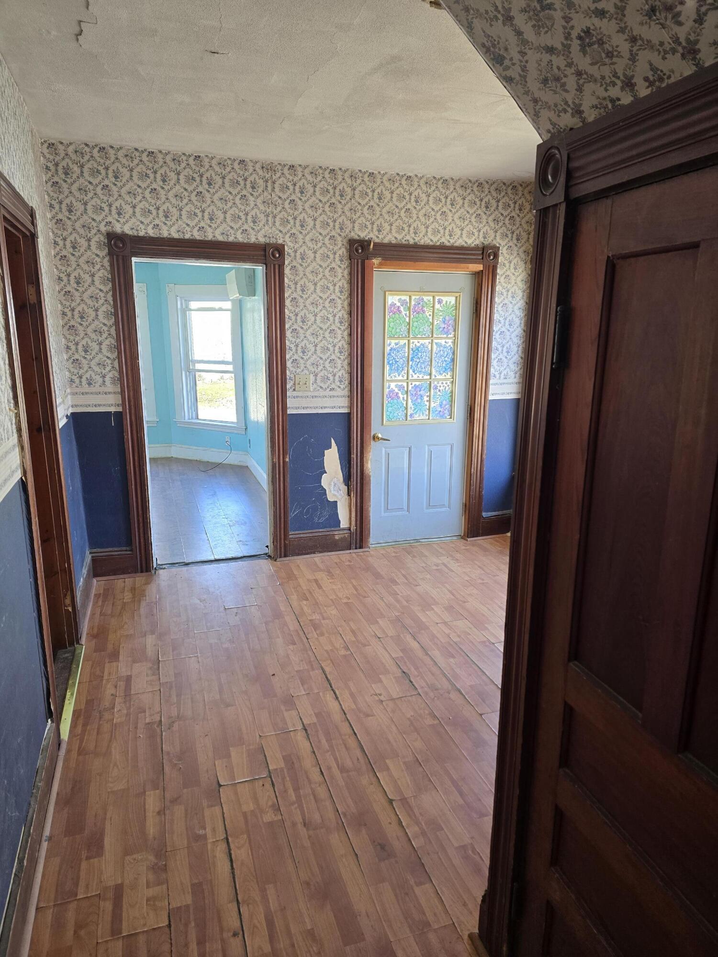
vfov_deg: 73.9
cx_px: 359
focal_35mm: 23
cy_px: 478
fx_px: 636
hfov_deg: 58.9
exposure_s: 1/120
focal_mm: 6.3
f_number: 1.7
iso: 125
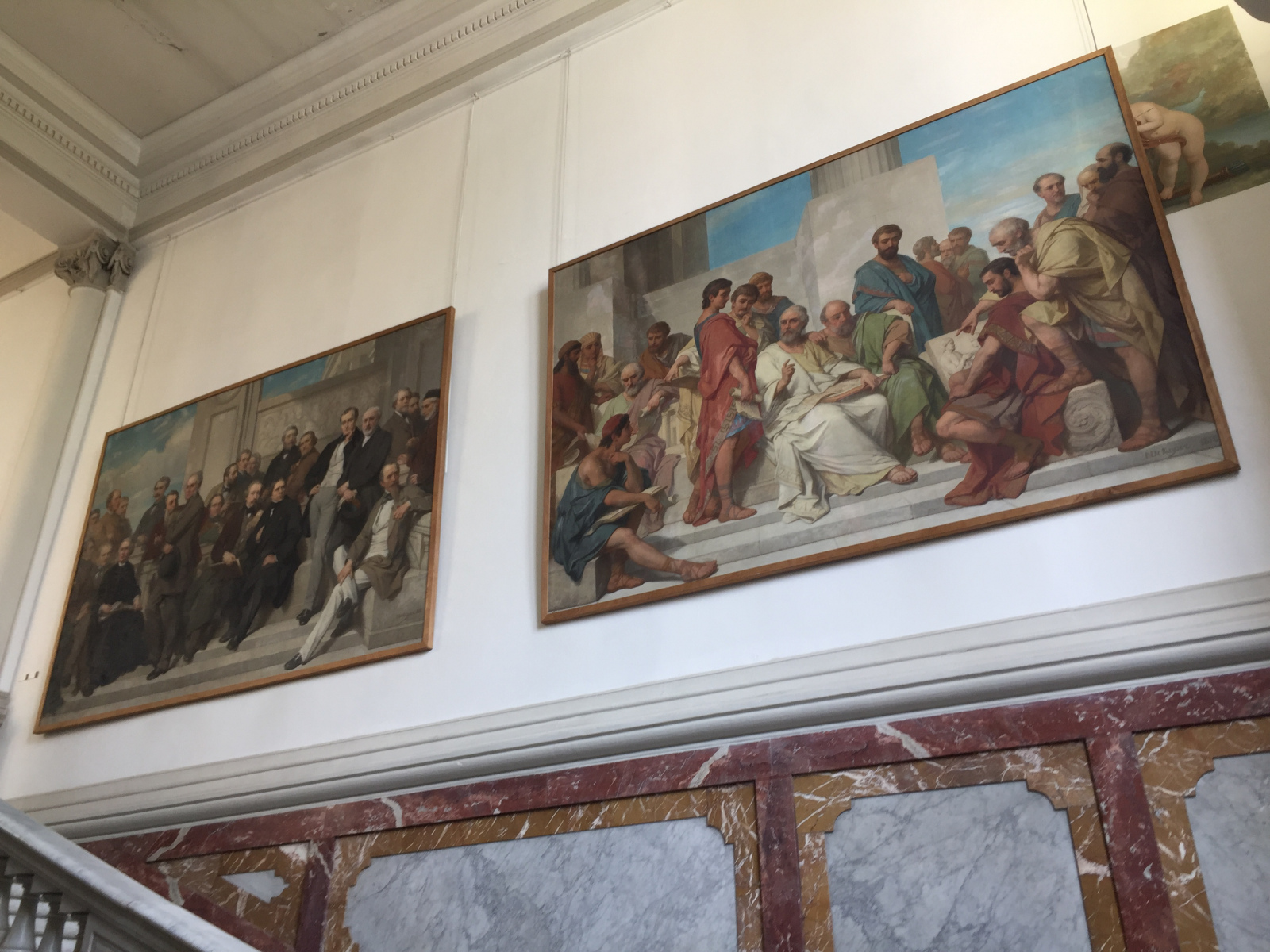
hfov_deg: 61.7
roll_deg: -0.9
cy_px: 476
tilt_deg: +28.3
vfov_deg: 48.2
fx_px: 1064
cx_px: 635
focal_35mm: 29
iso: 32
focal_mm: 4.15
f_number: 2.2
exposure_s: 1/50
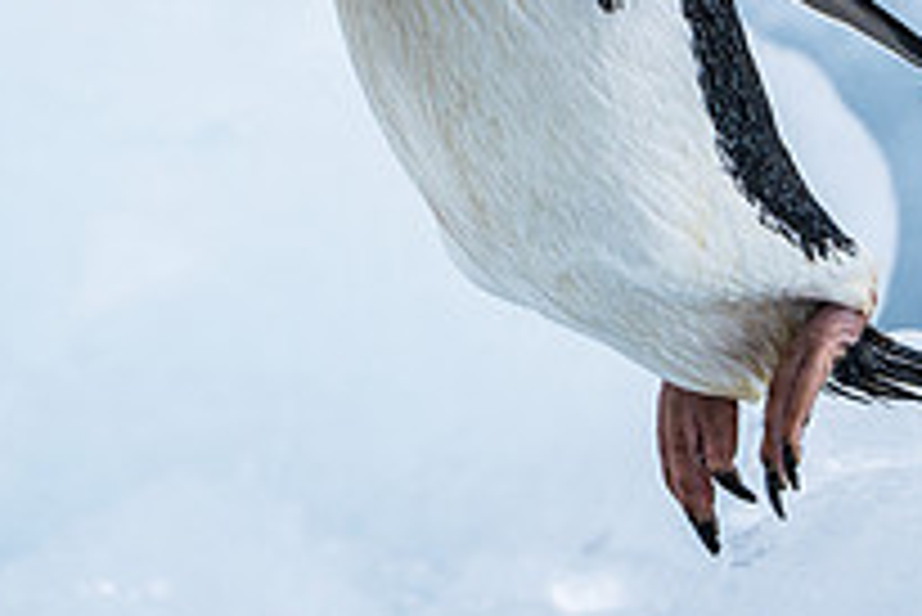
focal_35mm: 1782
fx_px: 45670
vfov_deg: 0.8
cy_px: 116
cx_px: -76
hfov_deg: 1.2
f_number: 7.1
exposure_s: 1/2000
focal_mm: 600
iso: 400
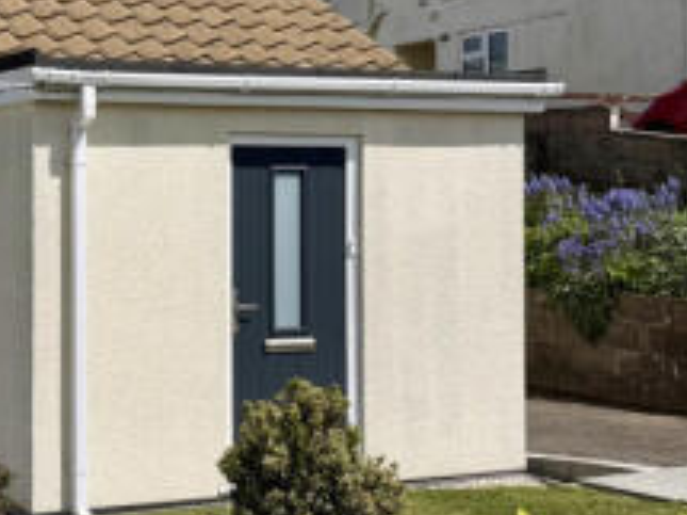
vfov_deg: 22.5
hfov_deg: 28.7
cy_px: 203
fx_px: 1289
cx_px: 72
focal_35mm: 65
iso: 80
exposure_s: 1/10309
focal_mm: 6.76
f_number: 1.78
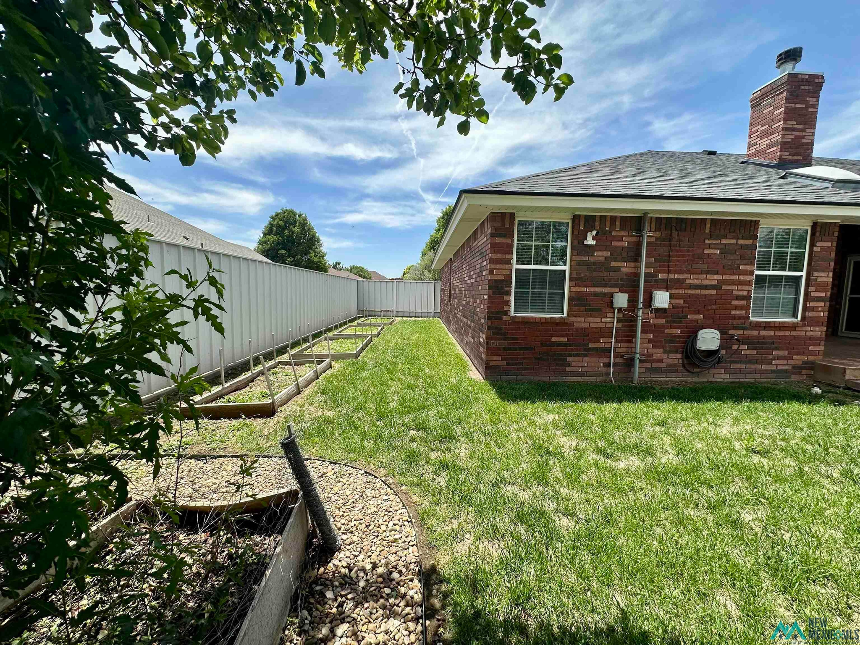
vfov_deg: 85.7
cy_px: 322
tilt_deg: -4.9
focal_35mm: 14
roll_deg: -1.4
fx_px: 348
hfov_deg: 102.1
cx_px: 430
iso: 50
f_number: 2.2
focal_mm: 2.22
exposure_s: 1/1366
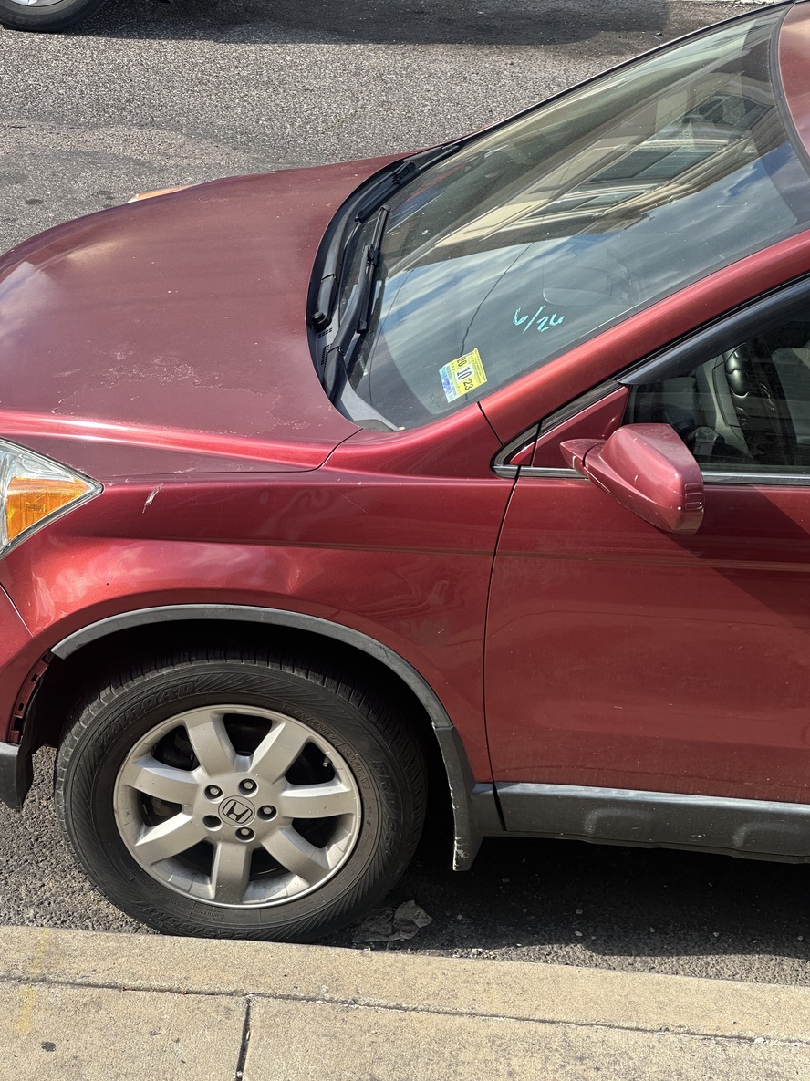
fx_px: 2435
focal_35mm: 78
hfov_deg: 18.9
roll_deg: -6.0
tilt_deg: -24.9
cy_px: 542
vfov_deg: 25.0
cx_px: 409
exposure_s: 1/196
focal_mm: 9
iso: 32
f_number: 2.8
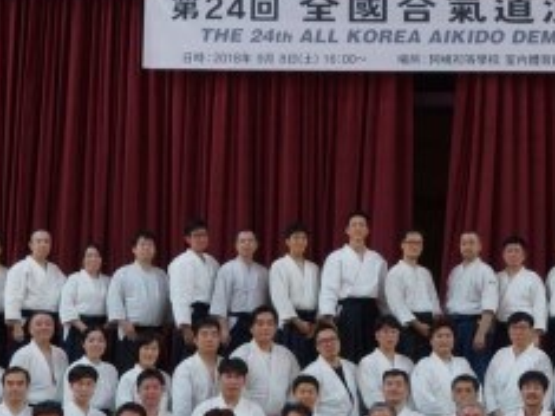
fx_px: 1458
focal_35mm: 91
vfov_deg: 16.2
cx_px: 470
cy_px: 131
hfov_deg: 21.2
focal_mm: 20
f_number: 4
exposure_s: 1/60
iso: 320
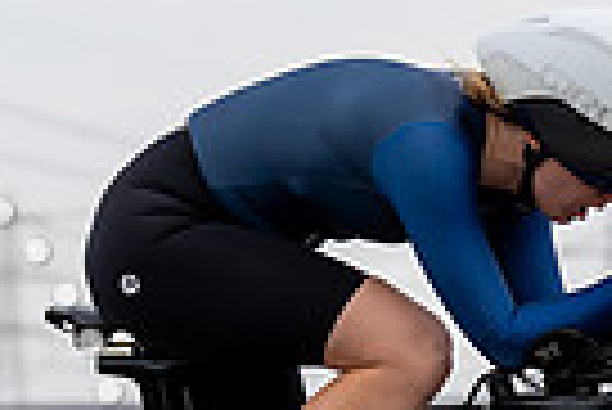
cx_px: 414
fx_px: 6109
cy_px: 273
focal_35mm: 359
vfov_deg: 3.8
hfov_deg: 5.7
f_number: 3.5
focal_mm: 84
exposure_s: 1/800
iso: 1600
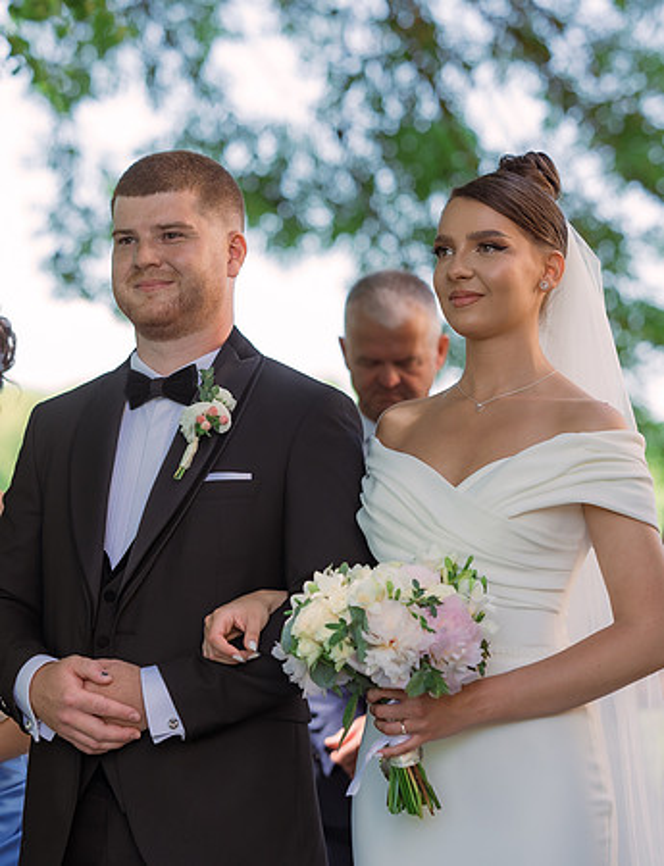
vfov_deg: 16.1
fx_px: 3069
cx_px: 301
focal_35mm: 122
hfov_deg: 12.3
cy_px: 433
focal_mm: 85
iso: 250
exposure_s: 1/640
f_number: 2.8
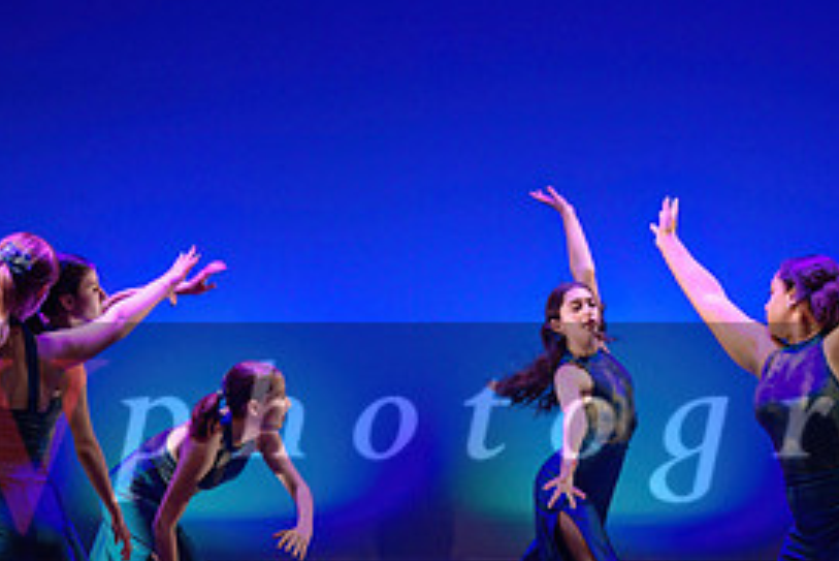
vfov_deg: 6.5
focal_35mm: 211
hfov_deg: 9.7
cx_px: 663
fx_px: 4920
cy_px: 343
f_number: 2.8
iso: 1600
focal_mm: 82
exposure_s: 1/400
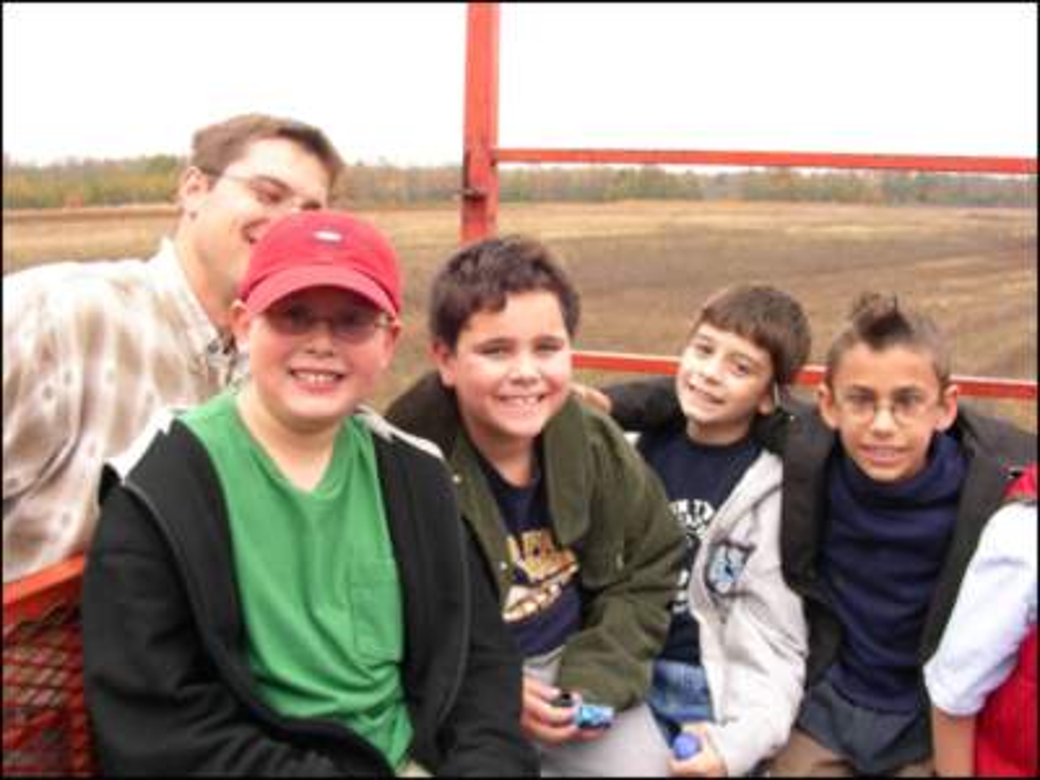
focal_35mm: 38
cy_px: 390
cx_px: 520
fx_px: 1142
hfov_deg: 49.0
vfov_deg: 37.7
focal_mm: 6.3
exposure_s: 1/95.7
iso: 50
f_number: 3.5
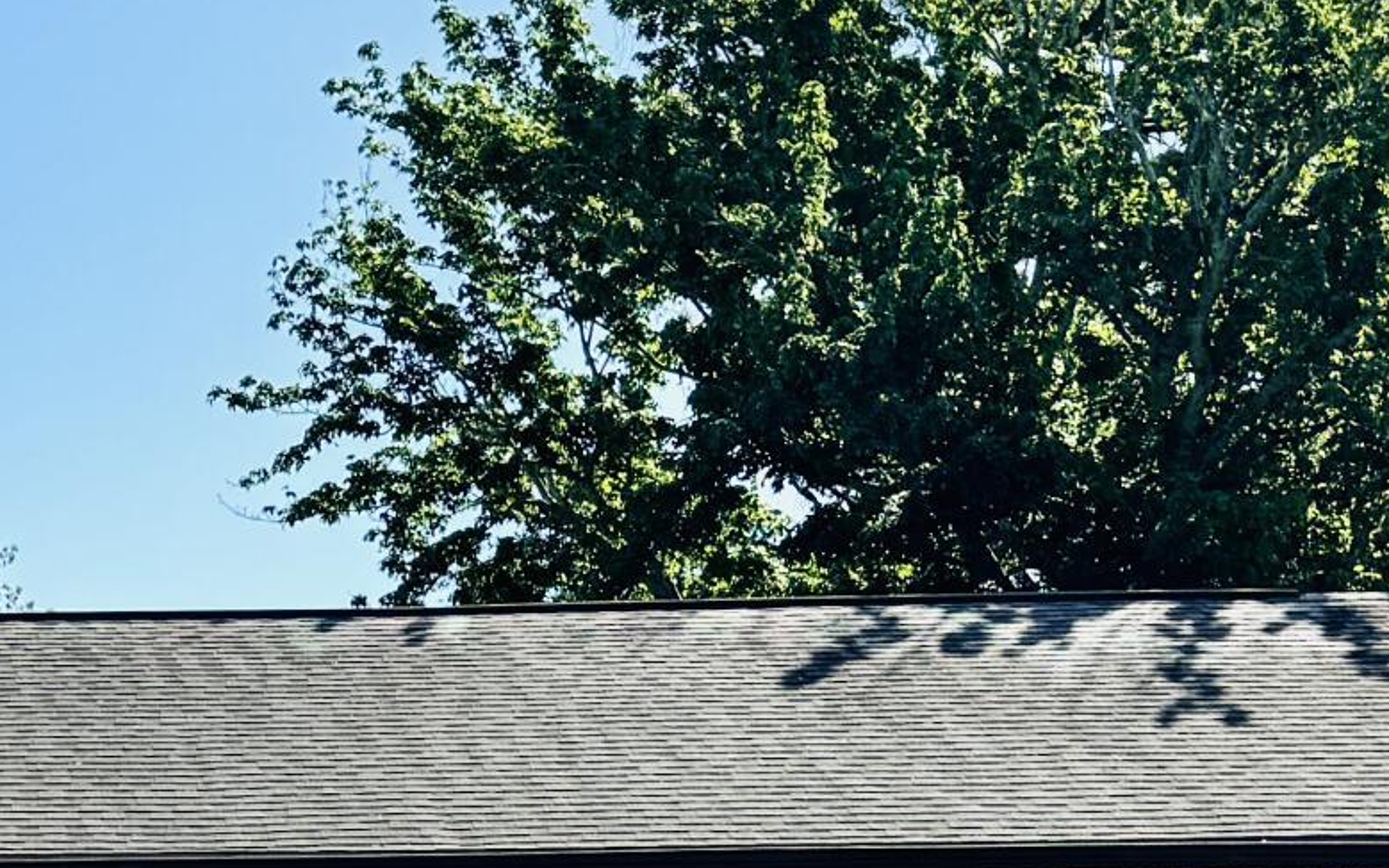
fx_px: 3710
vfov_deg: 12.6
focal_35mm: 98
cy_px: 1369
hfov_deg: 20.0
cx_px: -253
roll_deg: +0.5
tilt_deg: -4.5
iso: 80
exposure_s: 1/2959
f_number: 1.78
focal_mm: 6.86
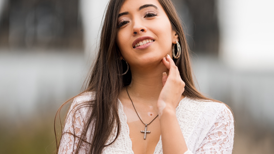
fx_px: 1548
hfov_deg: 10.1
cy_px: 142
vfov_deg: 5.7
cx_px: 137
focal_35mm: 213
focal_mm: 135
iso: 100
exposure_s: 1/1000
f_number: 1.8
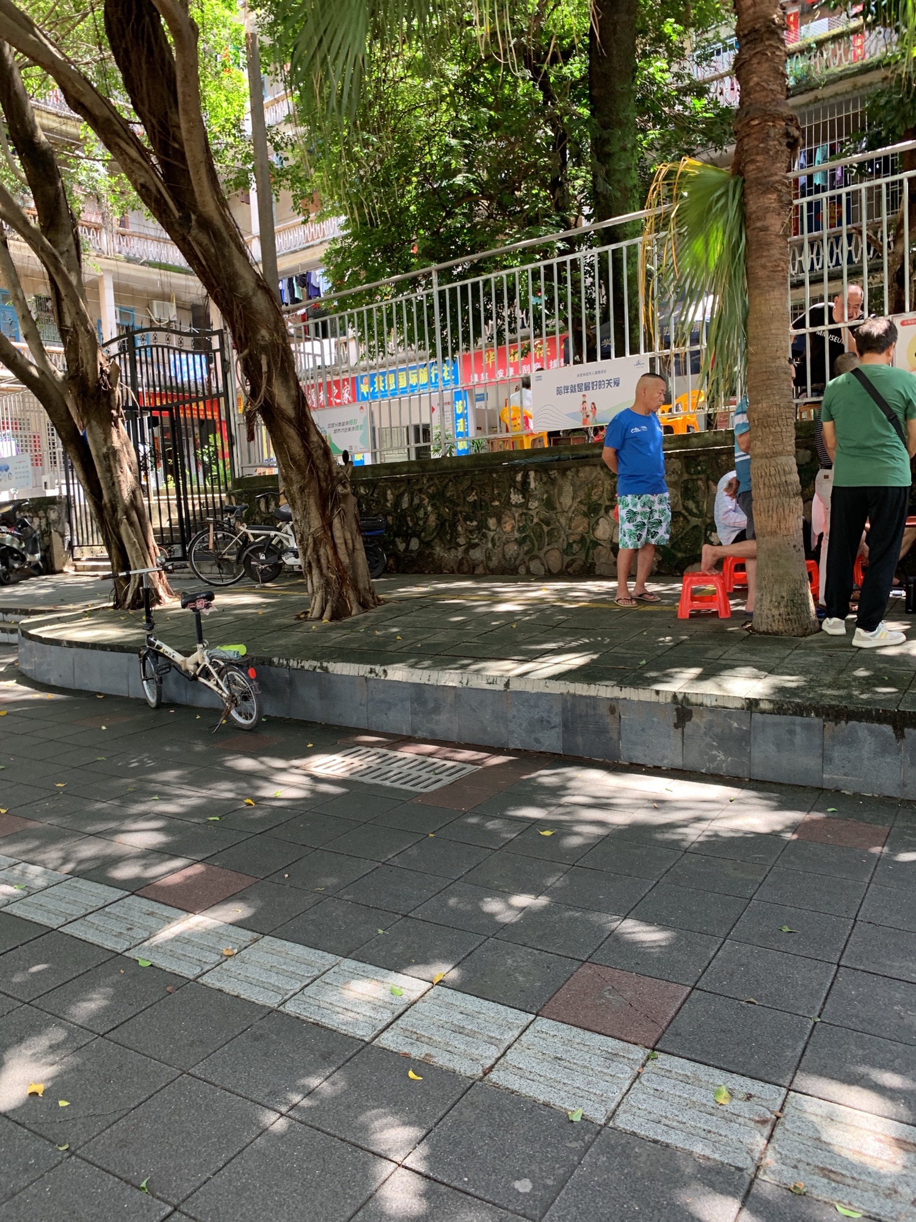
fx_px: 917
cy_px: 611
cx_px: 458
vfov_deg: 67.3
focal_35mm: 26
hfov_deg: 53.1
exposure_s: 1/121
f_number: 1.8
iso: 64
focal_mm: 4.25
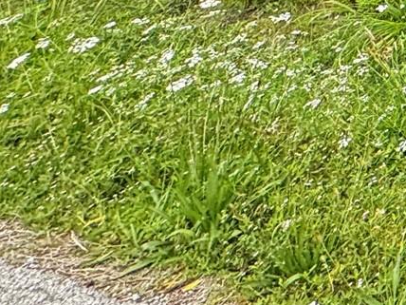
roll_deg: -1.2
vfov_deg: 15.0
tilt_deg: +5.6
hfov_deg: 15.9
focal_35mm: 67
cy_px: -397
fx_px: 786
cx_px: 940
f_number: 2.2
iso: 40
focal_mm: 2.22
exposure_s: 1/181
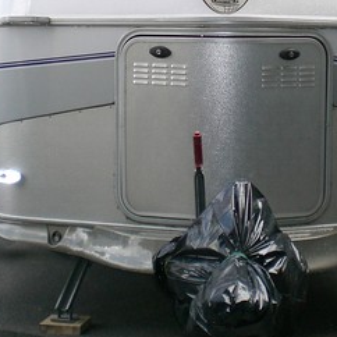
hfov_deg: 19.4
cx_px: 226
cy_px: 35
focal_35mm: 89
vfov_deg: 19.2
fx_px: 980
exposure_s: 1/250
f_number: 3.1
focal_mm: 6.3
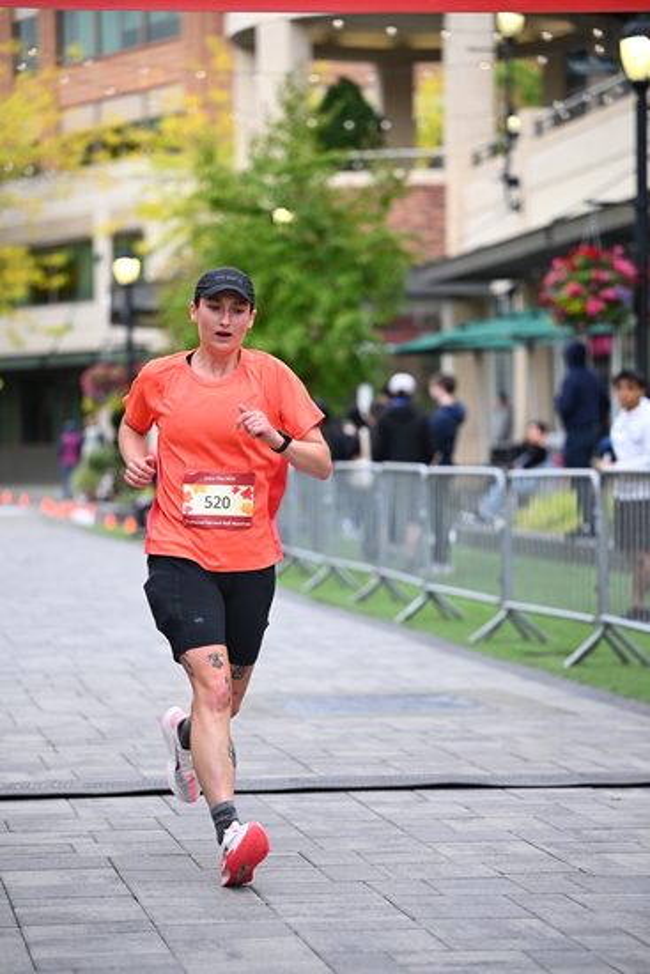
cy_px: 487
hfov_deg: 12.5
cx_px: 325
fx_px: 2977
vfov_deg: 18.6
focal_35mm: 110
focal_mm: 110
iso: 1000
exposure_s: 1/1600
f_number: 2.8
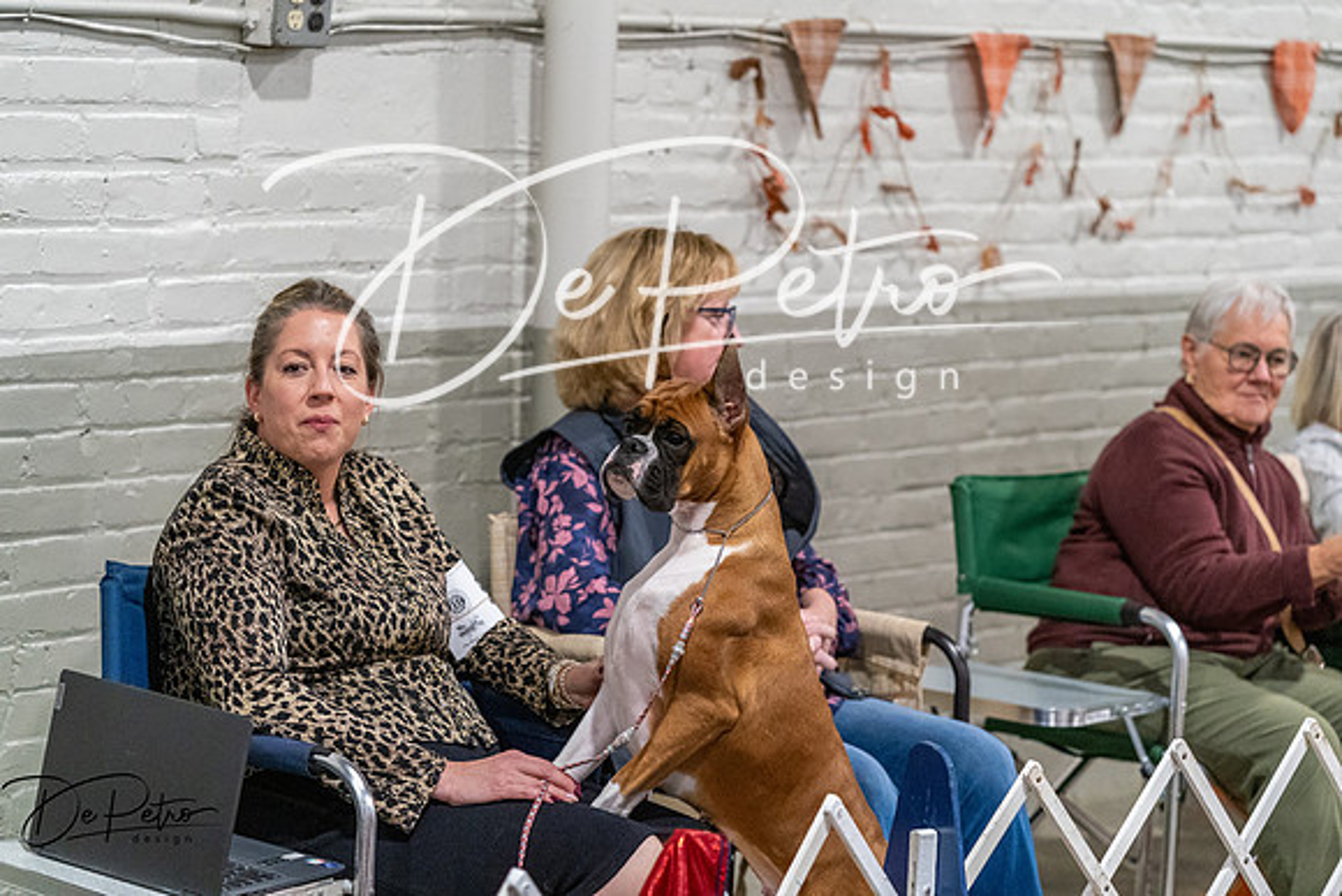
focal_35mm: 113
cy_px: 448
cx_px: 671
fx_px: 4213
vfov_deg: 12.1
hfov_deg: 18.1
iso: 6400
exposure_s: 1/250
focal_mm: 113
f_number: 3.5
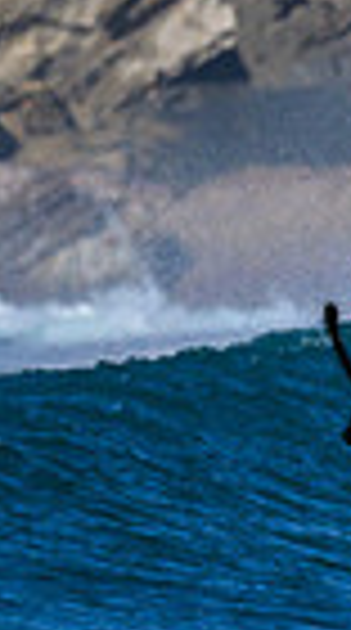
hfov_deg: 0.3
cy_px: 540
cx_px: 918
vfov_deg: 0.5
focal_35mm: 4790
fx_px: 79835
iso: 320
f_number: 6.3
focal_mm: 800
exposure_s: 1/2000
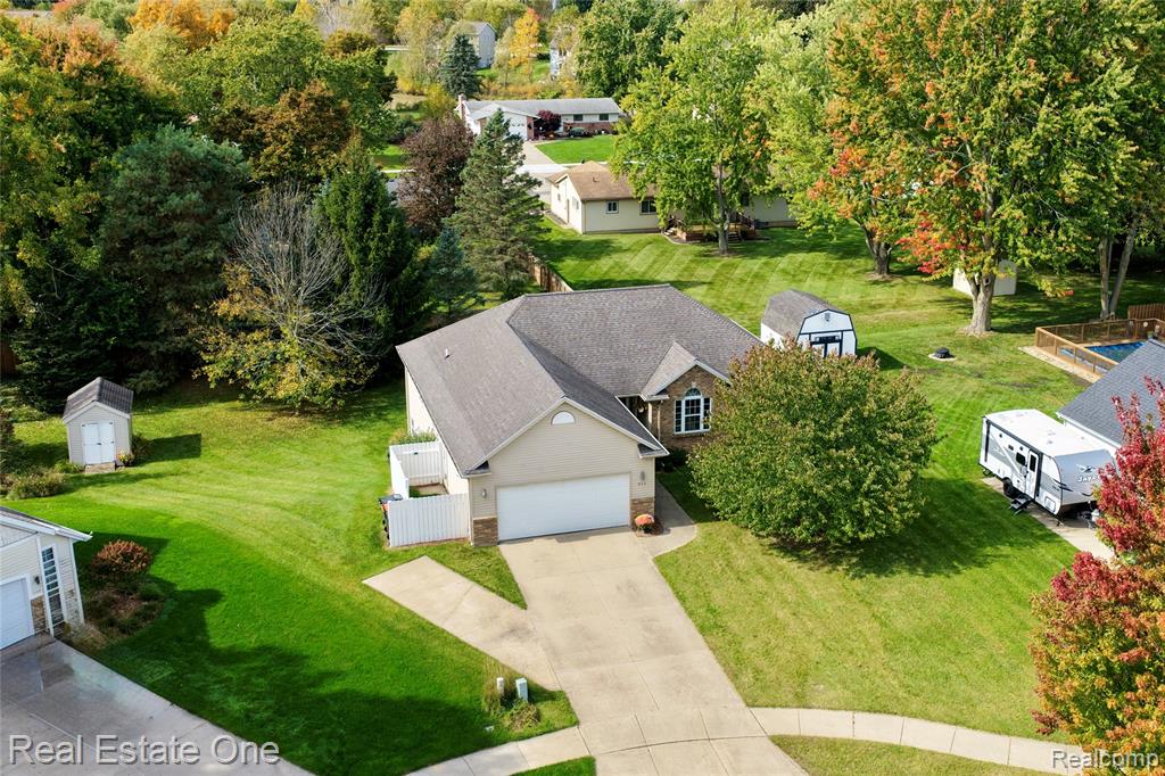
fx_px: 906
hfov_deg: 65.5
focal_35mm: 28
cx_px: 582
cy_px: 388
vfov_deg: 46.4
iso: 100
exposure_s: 1/500
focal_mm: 14.45
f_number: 2.8
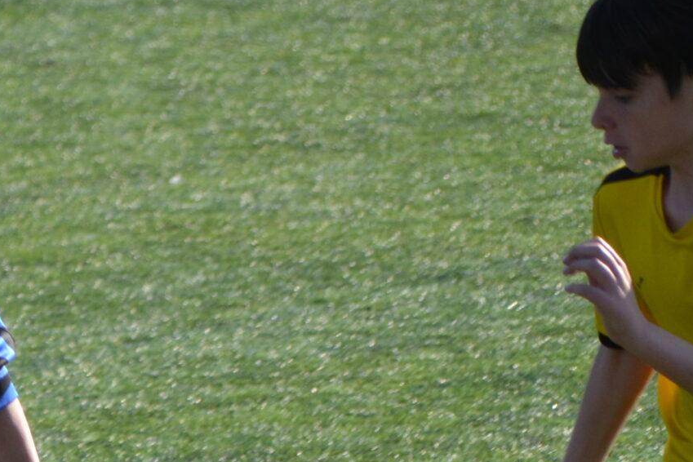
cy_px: 602
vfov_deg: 1.7
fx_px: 15668
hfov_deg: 2.5
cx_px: -4
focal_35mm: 814
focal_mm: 180
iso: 400
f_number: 6.3
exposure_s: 1/1000
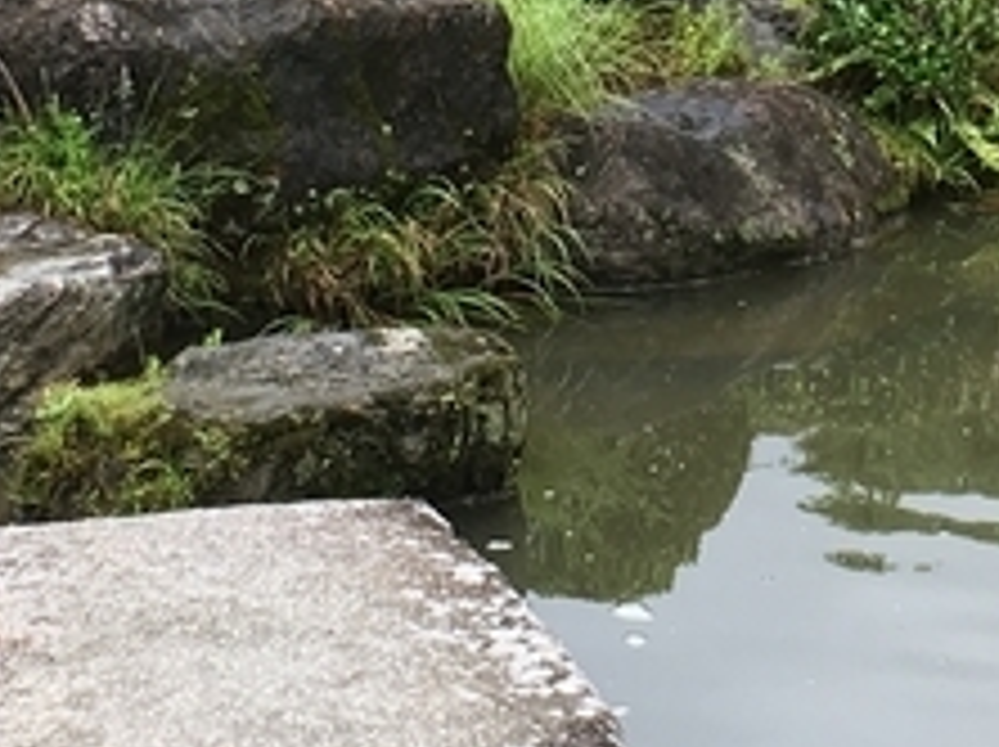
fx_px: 4526
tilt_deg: -7.3
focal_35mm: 157
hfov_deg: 12.5
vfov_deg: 9.3
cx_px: 868
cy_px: -158
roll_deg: +0.0
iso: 25
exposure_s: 1/201
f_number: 2.2
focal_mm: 4.15
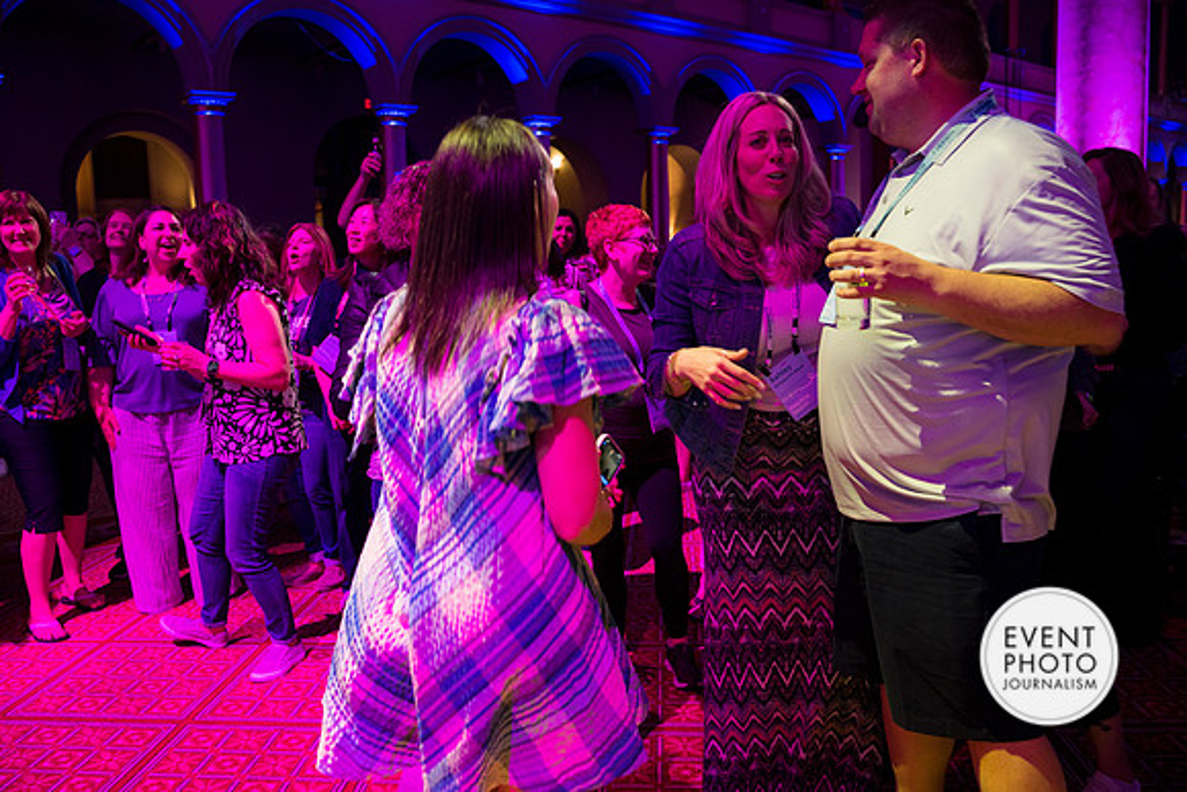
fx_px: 946
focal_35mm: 29
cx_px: 594
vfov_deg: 45.4
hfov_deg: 64.2
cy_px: 396
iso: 800
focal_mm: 28
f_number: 4
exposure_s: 1/100
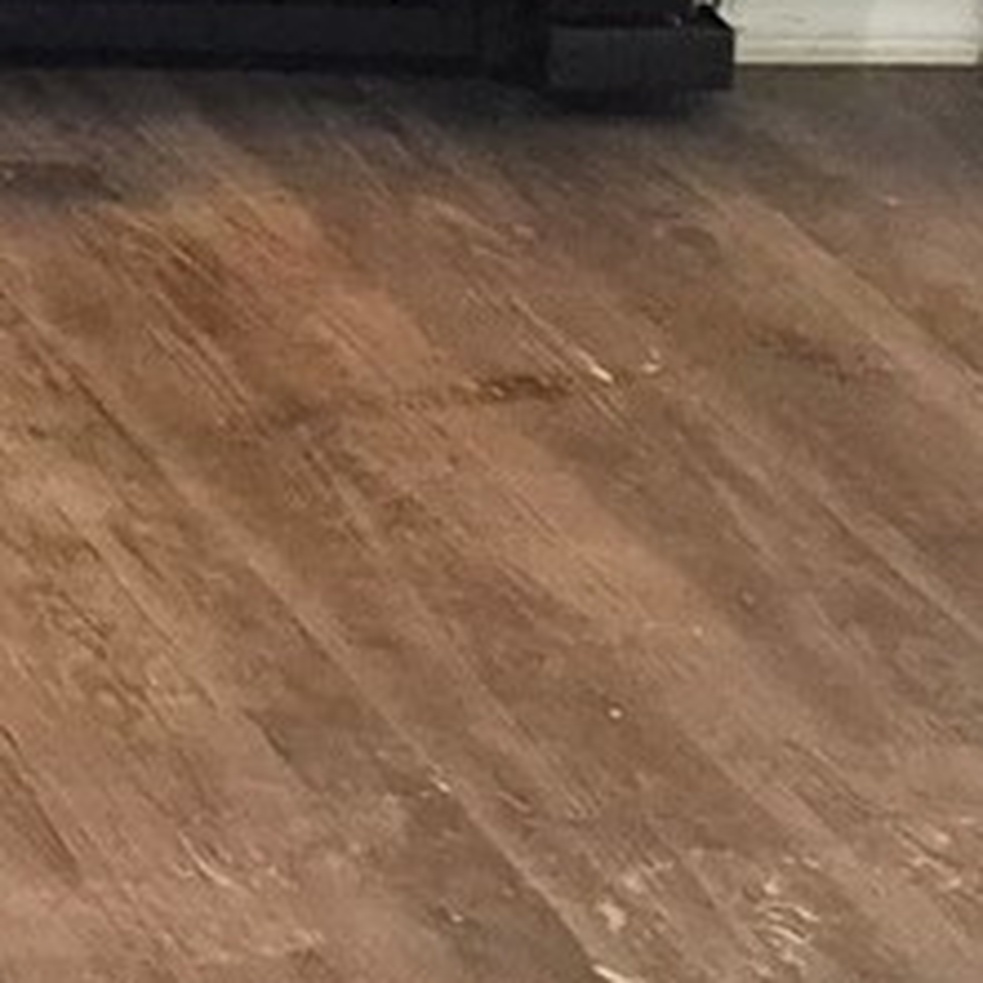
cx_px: -2526
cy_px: -987
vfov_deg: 9.3
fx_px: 5687
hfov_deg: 7.7
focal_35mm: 177
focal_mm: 5.4
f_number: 1.8
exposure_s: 1/120
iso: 1000
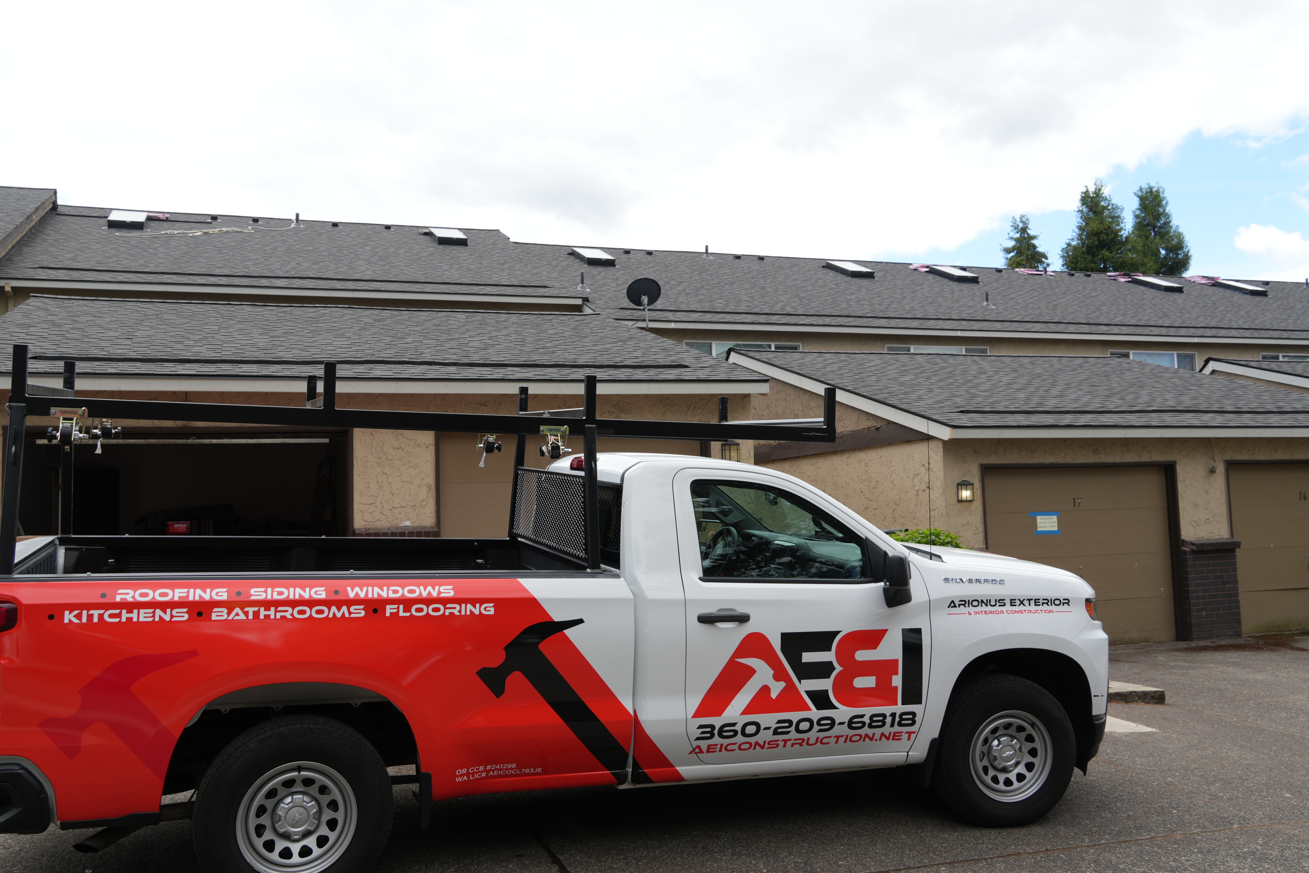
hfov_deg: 61.9
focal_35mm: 30
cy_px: 436
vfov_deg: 43.6
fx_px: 1091
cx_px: 654
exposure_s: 1/200
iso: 100
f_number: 6.3
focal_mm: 20
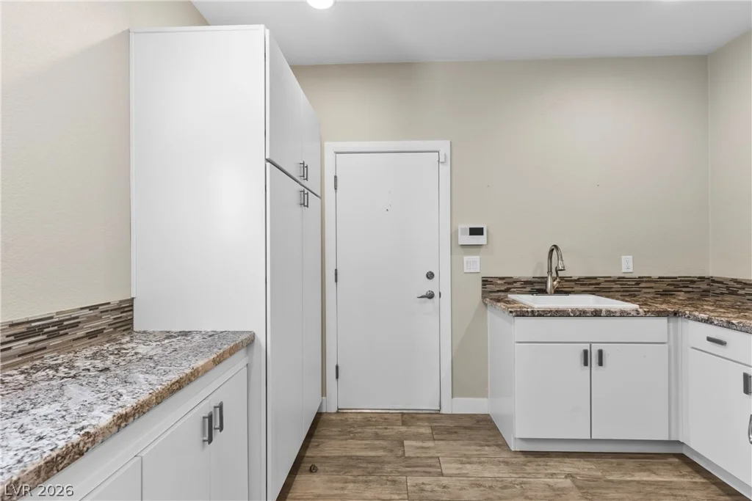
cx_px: 376
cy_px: 250
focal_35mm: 18
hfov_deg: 90.0
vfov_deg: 67.4
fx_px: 376
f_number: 9
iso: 400
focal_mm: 18
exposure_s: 1/25
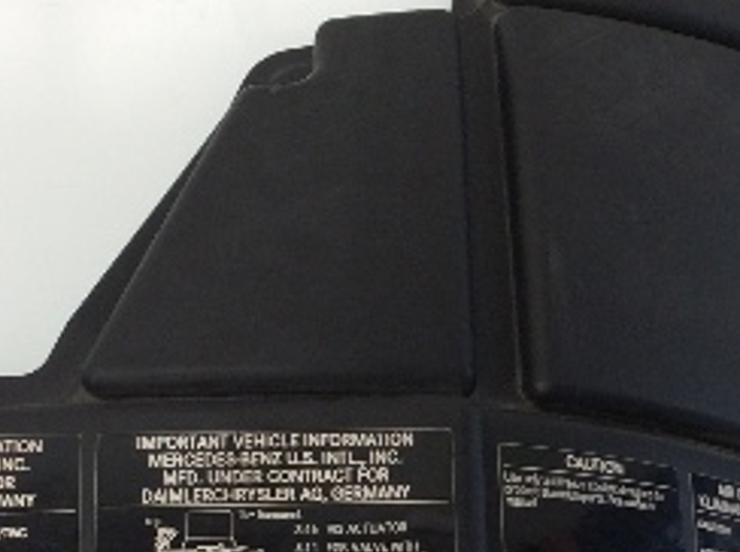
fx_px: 1792
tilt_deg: -76.2
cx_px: 325
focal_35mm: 84
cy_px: 485
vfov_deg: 17.3
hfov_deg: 23.3
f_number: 2.4
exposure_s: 1/40
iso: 40
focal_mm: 3.3
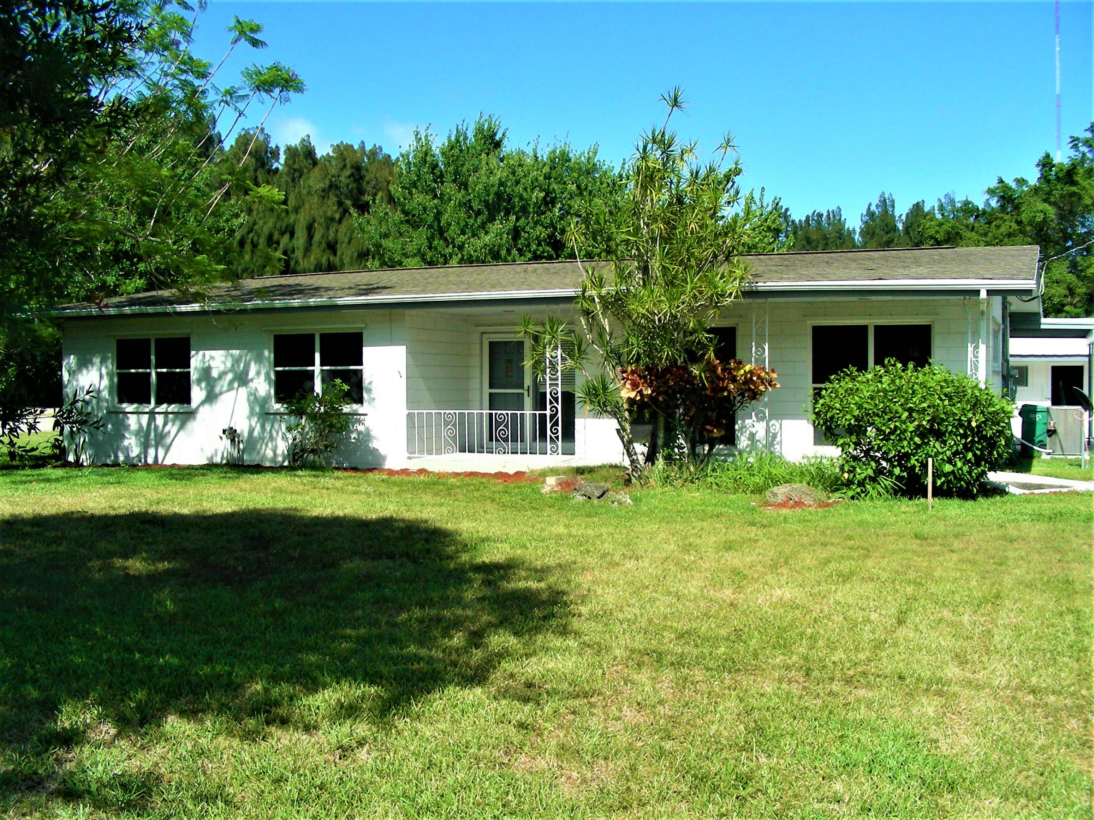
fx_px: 1201
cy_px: 410
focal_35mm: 38
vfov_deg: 37.7
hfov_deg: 49.0
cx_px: 547
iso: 50
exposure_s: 1/614
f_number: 4
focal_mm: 6.3
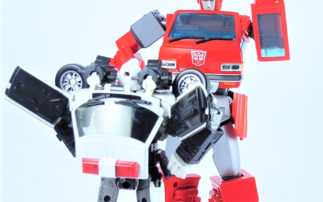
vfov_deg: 13.1
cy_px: 148
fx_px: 881
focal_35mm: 100
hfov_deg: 20.8
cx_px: 163
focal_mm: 12.5
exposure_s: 1/50
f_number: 4.5
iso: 200
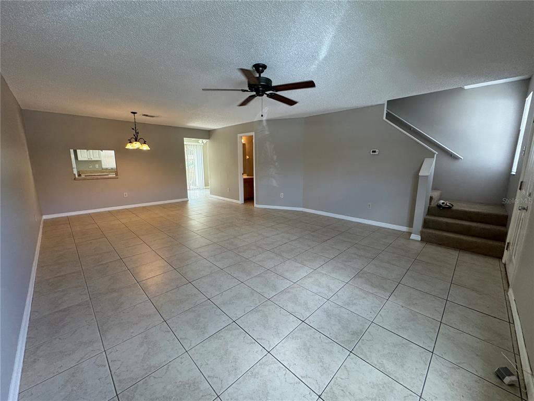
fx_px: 216
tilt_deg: -10.8
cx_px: 267
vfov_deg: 85.7
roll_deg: -0.2
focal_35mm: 14
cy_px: 200
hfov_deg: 102.1
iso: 200
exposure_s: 1/120
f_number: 2.2
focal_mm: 2.22
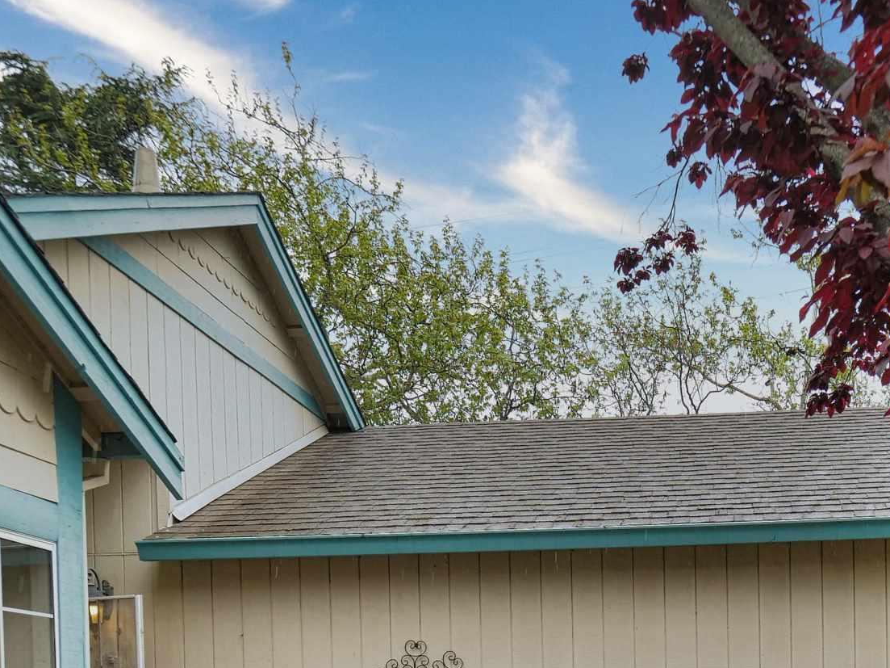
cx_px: 708
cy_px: 761
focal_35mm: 39
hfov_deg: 45.5
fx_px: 1003
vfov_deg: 31.9
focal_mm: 7
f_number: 2.8
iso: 160
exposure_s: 1/320
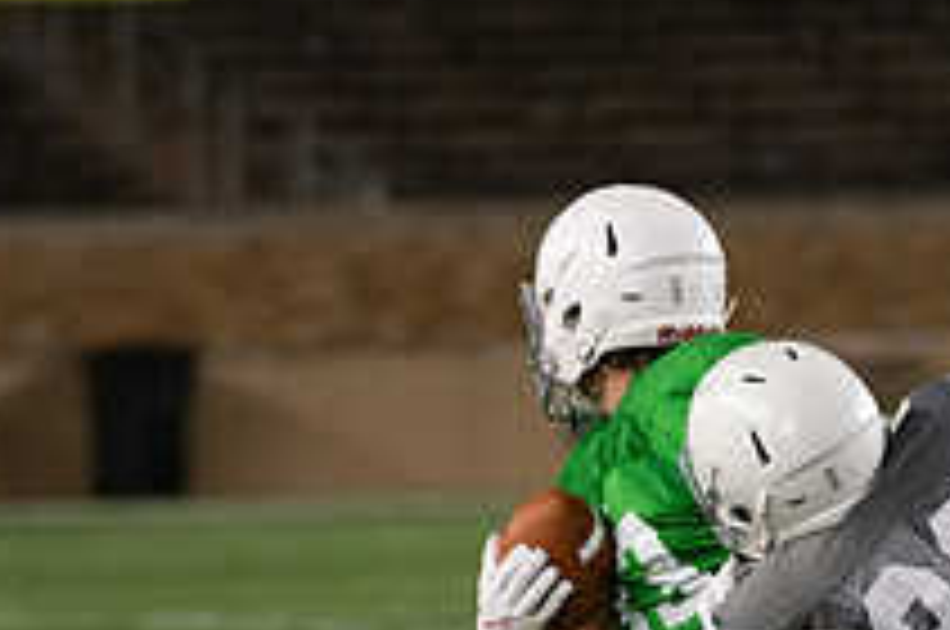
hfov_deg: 3.7
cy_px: 511
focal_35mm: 551
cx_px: 666
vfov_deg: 2.5
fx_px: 14518
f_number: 4
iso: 3600
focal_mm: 200
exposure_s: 1/500
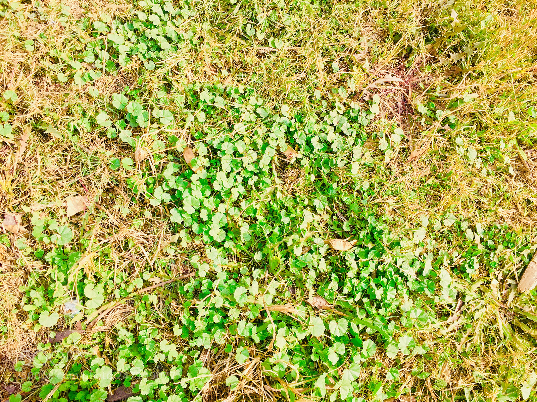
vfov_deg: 48.2
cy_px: 201
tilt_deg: -73.0
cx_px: 268
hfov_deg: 61.7
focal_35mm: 29
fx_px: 450
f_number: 2.2
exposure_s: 1/542
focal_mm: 4.15
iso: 32
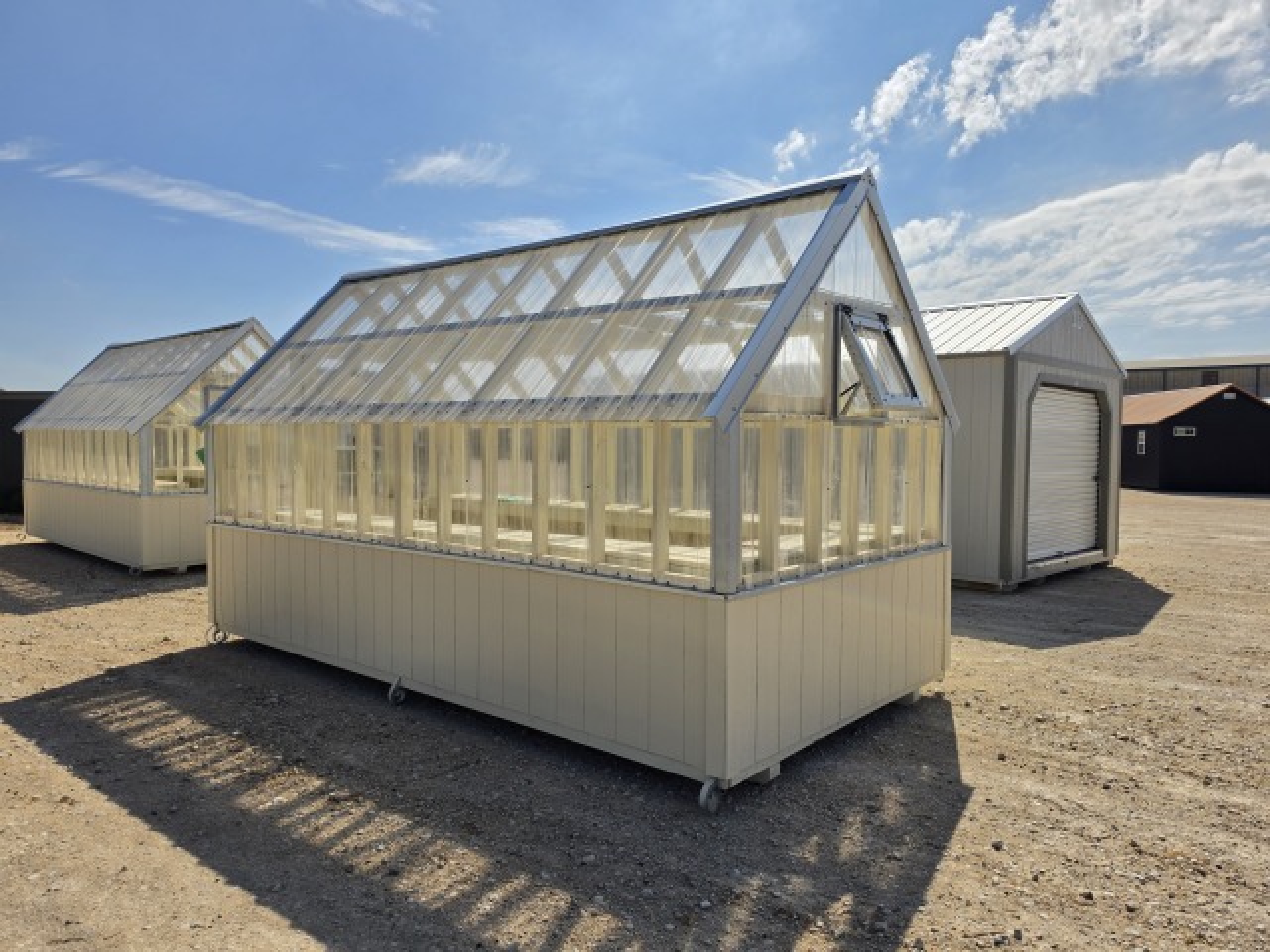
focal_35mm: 23
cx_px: 635
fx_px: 844
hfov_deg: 73.9
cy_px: 476
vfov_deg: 58.9
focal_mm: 6.5
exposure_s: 1/7939
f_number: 1.4
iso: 25
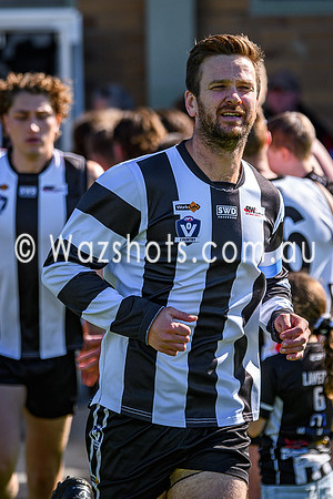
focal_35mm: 383
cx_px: 195
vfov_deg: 5.4
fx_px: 5310
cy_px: 237
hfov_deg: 3.6
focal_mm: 135
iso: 200
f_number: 2.8
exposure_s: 1/2500
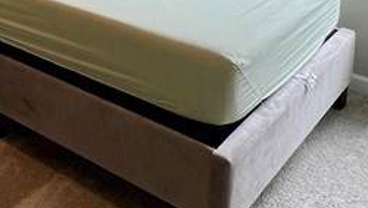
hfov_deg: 32.2
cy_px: -150
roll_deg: +0.3
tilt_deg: -5.9
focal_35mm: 58
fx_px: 566
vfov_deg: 17.4
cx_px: -26
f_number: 1.8
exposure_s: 1/30
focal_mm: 1.57
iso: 64
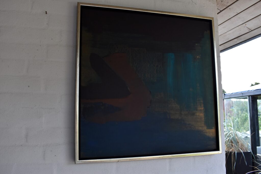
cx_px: 130
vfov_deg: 41.7
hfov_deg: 59.5
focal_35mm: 32
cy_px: 87
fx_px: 228
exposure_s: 1/200
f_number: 7.1
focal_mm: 21
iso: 400
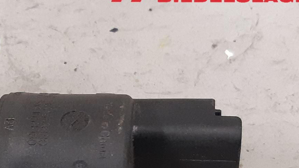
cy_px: 209
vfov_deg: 17.1
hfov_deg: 28.5
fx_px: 531
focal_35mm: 67
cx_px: -30
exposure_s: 1/50
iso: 320
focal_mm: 3.93
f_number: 1.7
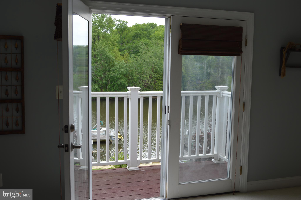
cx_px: 150
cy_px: 100
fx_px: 326
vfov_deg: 34.1
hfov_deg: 49.6
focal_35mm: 39
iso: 100
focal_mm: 26
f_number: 6.3
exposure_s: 1/160
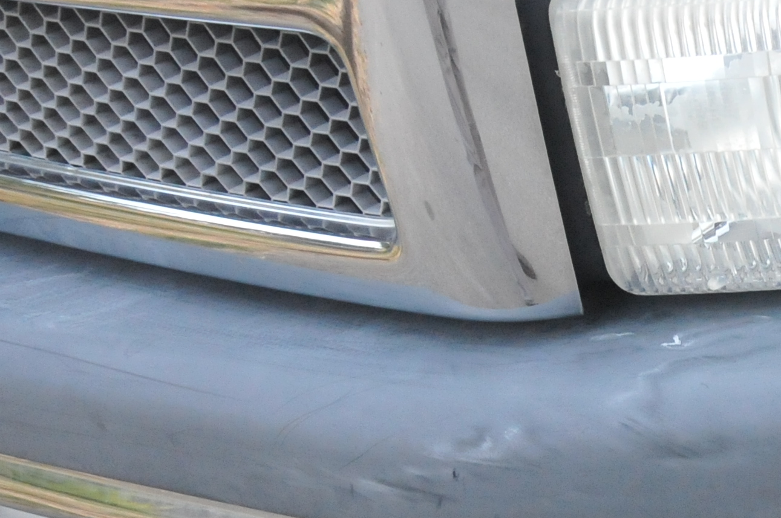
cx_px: 1191
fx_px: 2267
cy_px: 355
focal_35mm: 105
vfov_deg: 13.0
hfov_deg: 17.5
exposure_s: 1/100
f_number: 5
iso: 1600
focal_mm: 21
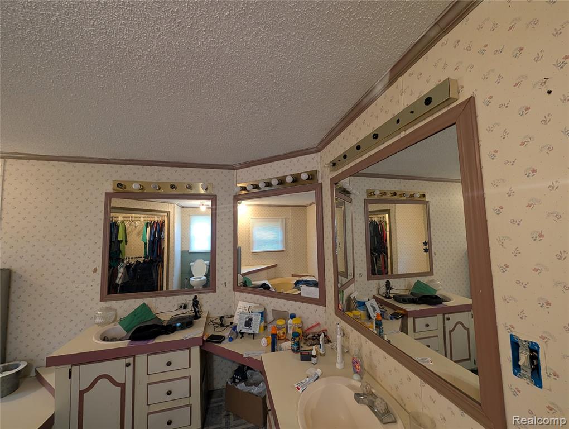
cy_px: 214
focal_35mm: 12
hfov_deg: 110.5
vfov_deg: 94.6
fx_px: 198
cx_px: 284
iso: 179
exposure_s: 1/60
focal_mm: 2.02
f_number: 1.7
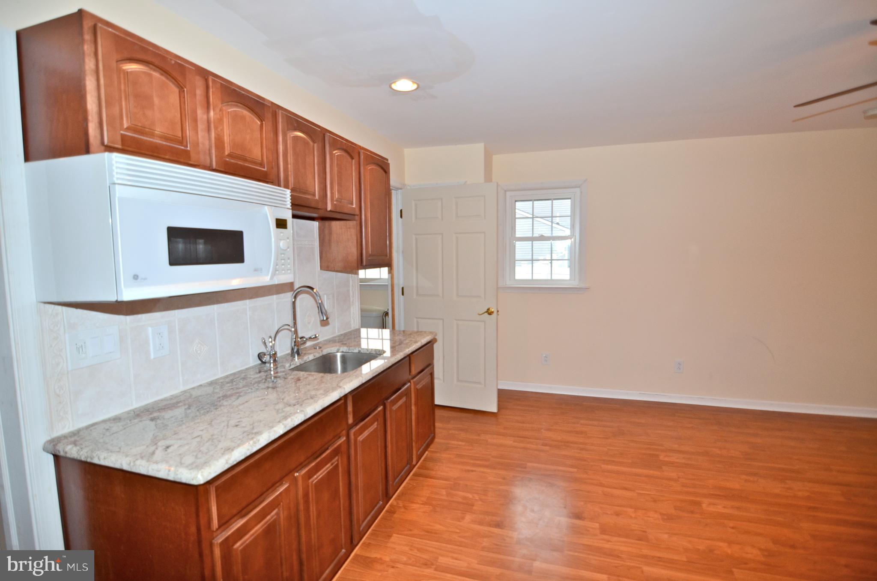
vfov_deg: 71.8
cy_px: 290
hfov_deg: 95.1
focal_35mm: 16
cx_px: 438
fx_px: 401
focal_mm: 11
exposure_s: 1/250
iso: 250
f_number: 2.8
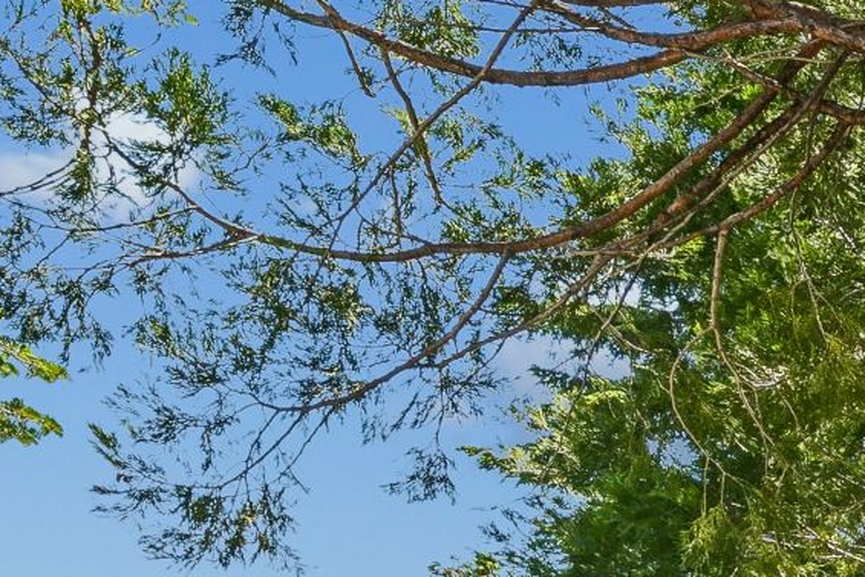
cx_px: 2287
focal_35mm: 108
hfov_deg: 12.7
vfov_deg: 10.8
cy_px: 1398
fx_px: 2589
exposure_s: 1/25
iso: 100
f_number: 13
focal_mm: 16.9
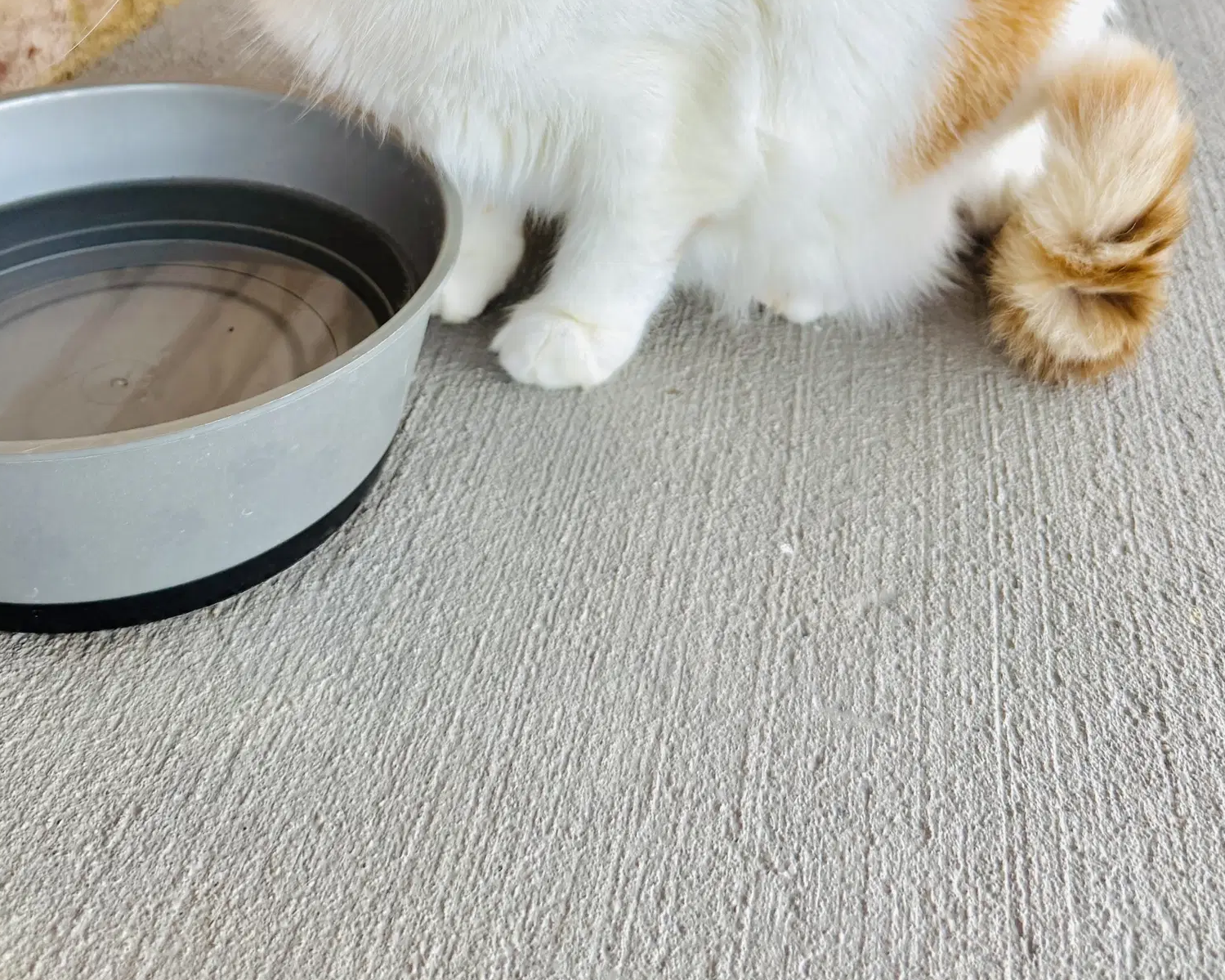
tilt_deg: -23.1
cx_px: 604
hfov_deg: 45.8
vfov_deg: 34.0
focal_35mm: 40
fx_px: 1450
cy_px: -2
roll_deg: -2.1
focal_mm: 6.76
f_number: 1.78
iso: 100
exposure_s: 1/517
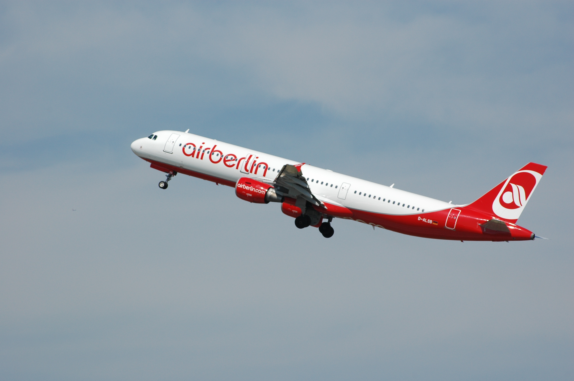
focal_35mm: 300
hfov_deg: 6.9
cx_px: 287
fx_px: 4779
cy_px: 190
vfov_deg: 4.6
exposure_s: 1/1000
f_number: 8
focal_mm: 200
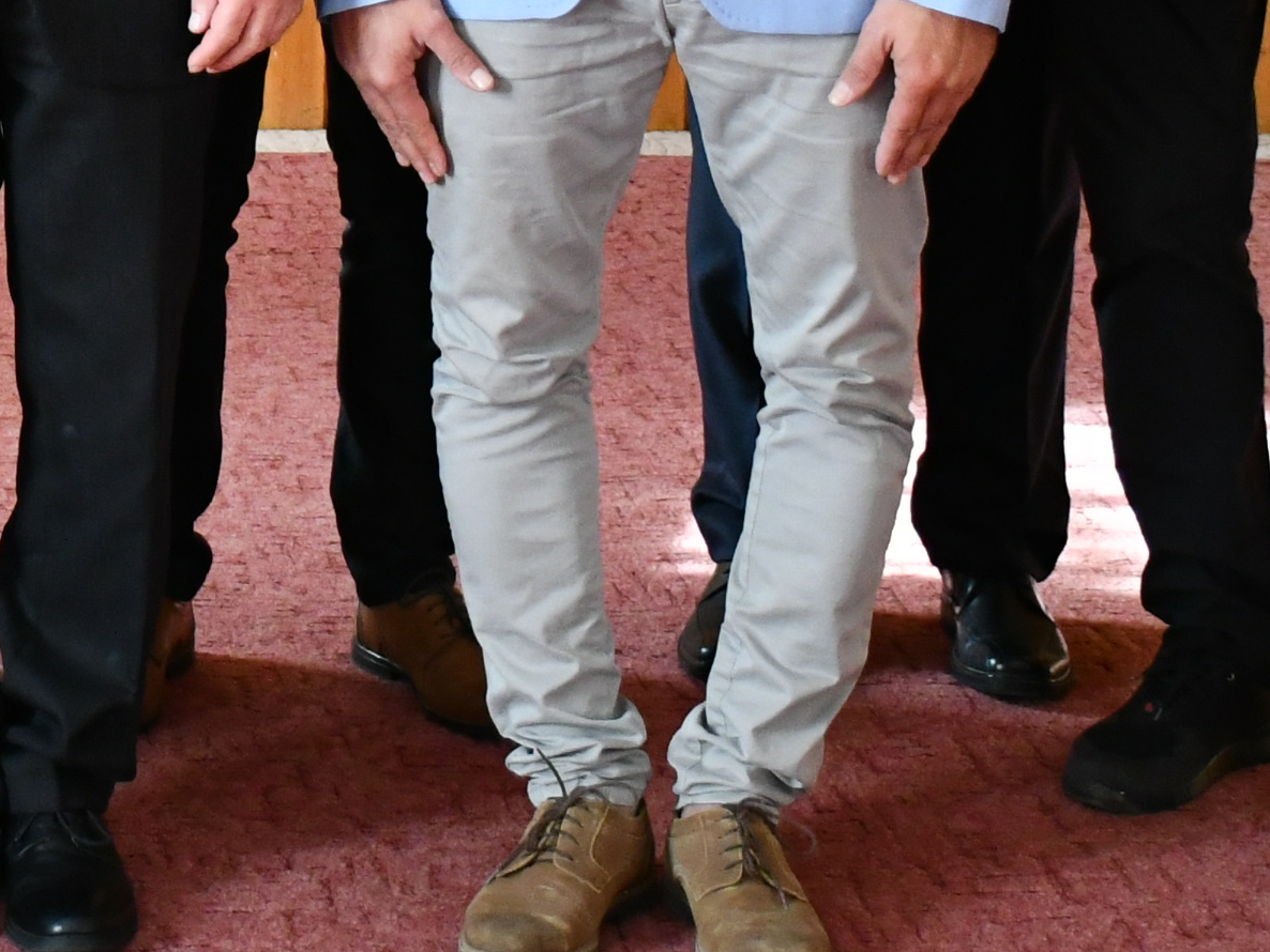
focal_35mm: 132
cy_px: -380
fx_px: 4844
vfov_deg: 10.9
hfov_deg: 14.6
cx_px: -101
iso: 2200
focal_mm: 26
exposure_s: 1/125
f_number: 3.8
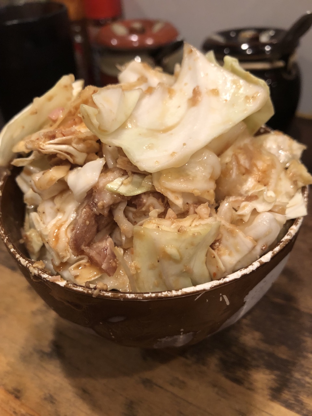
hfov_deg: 49.7
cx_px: 156
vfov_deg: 63.4
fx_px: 336
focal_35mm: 28
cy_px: 208
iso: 100
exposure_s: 1/13
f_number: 1.8
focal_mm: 3.99
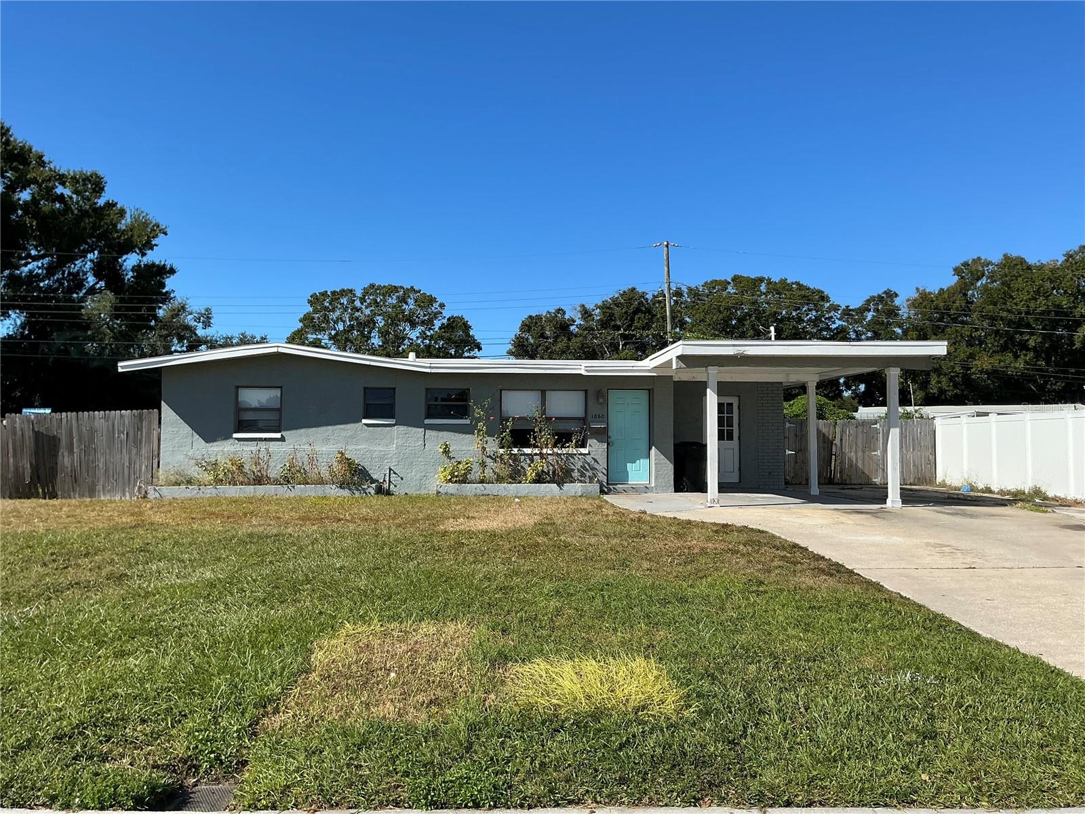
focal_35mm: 28
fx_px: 878
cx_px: 542
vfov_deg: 49.7
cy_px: 407
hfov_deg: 63.4
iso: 25
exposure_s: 1/2058
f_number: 1.8
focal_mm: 3
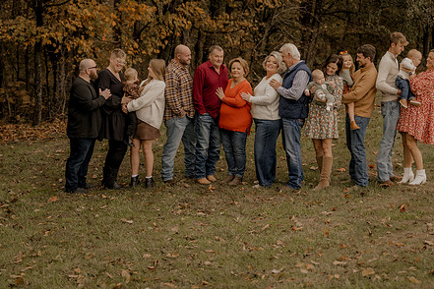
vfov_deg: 19.2
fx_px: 856
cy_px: 113
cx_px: 257
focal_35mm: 71
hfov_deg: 28.4
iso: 250
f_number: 2.8
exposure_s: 1/125
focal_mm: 54
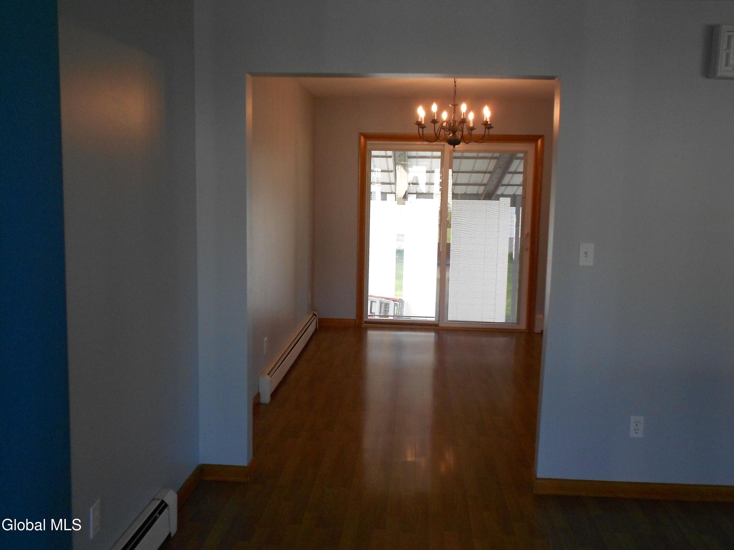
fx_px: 679
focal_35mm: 32
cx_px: 367
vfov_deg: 44.2
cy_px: 275
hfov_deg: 56.8
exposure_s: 1/125
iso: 320
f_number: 3.6
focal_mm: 5.8
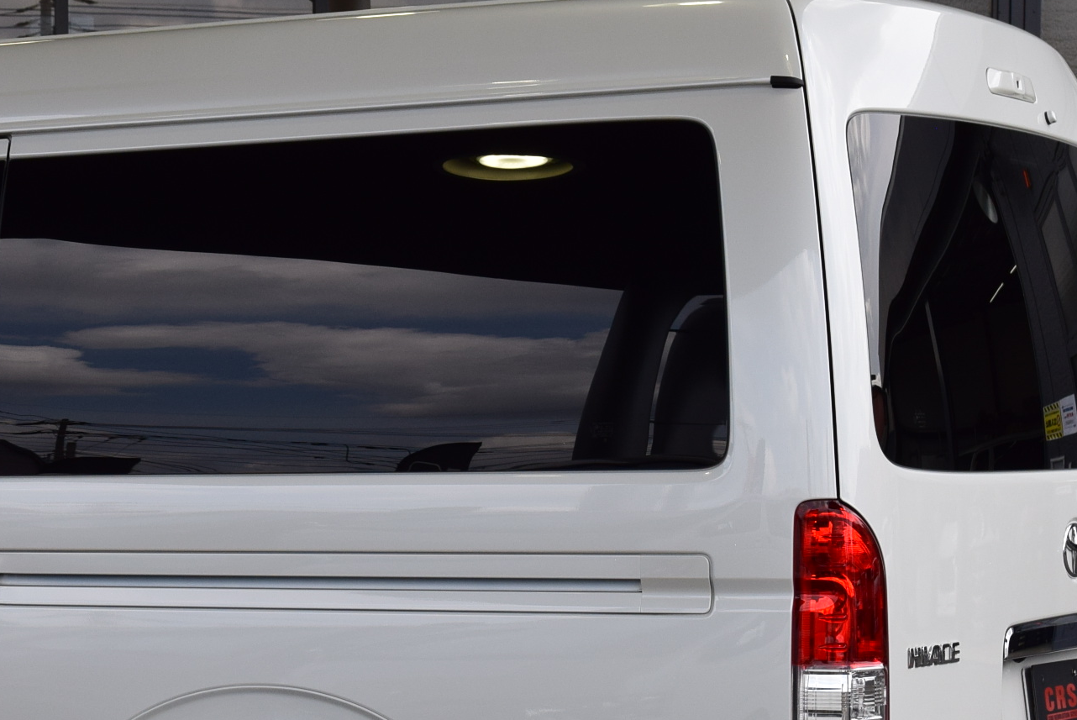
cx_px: 50
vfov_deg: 11.5
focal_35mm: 119
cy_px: 567
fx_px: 3563
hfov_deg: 16.9
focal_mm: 34
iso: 400
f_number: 11
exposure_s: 1/400
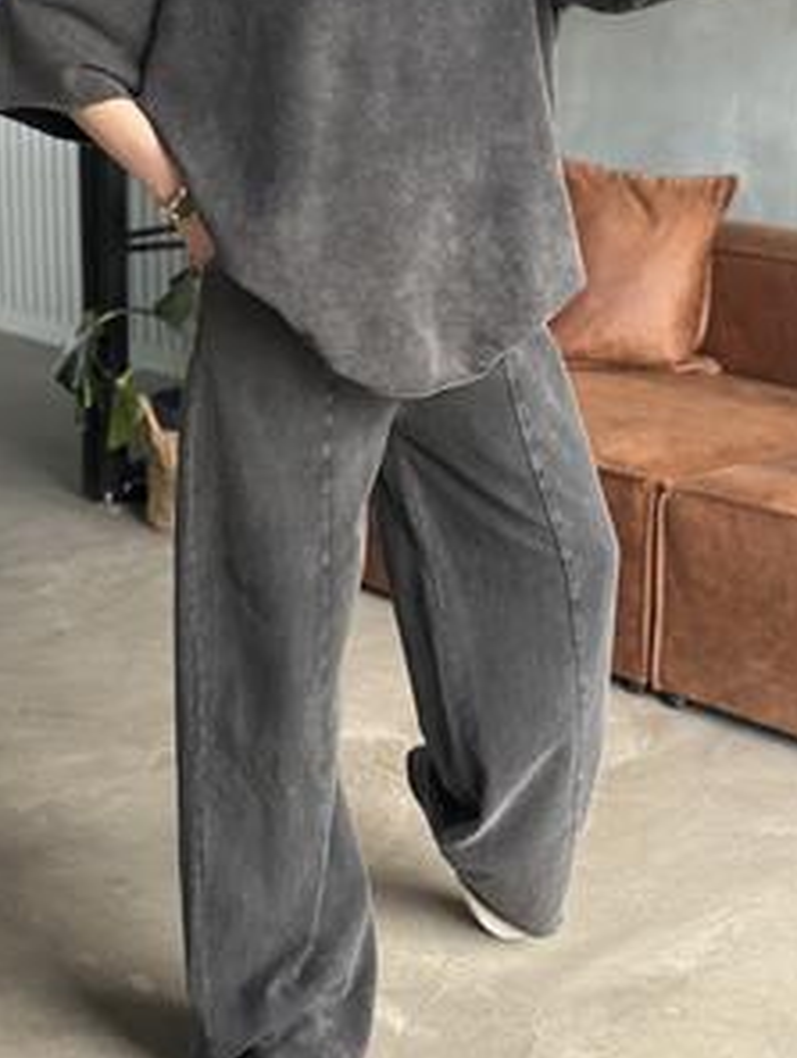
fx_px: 2112
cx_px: 361
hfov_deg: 21.4
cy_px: 425
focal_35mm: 69
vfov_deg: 28.1
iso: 640
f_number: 1.78
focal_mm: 6.86
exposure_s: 1/40
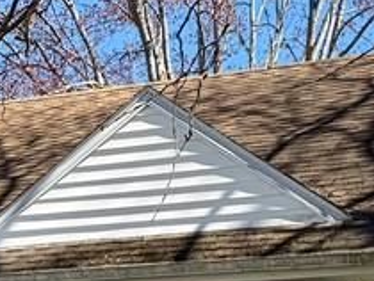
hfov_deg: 16.7
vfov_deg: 12.6
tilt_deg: +12.6
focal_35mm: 117
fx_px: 1266
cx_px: 62
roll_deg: -2.8
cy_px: 249
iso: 80
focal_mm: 6.76
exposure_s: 1/2445
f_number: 1.78
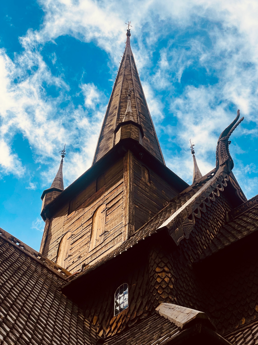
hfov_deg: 28.0
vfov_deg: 36.8
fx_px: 517
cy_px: 172
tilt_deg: +54.7
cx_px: 129
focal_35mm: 52
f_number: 2
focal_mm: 6
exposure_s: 1/1996
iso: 25
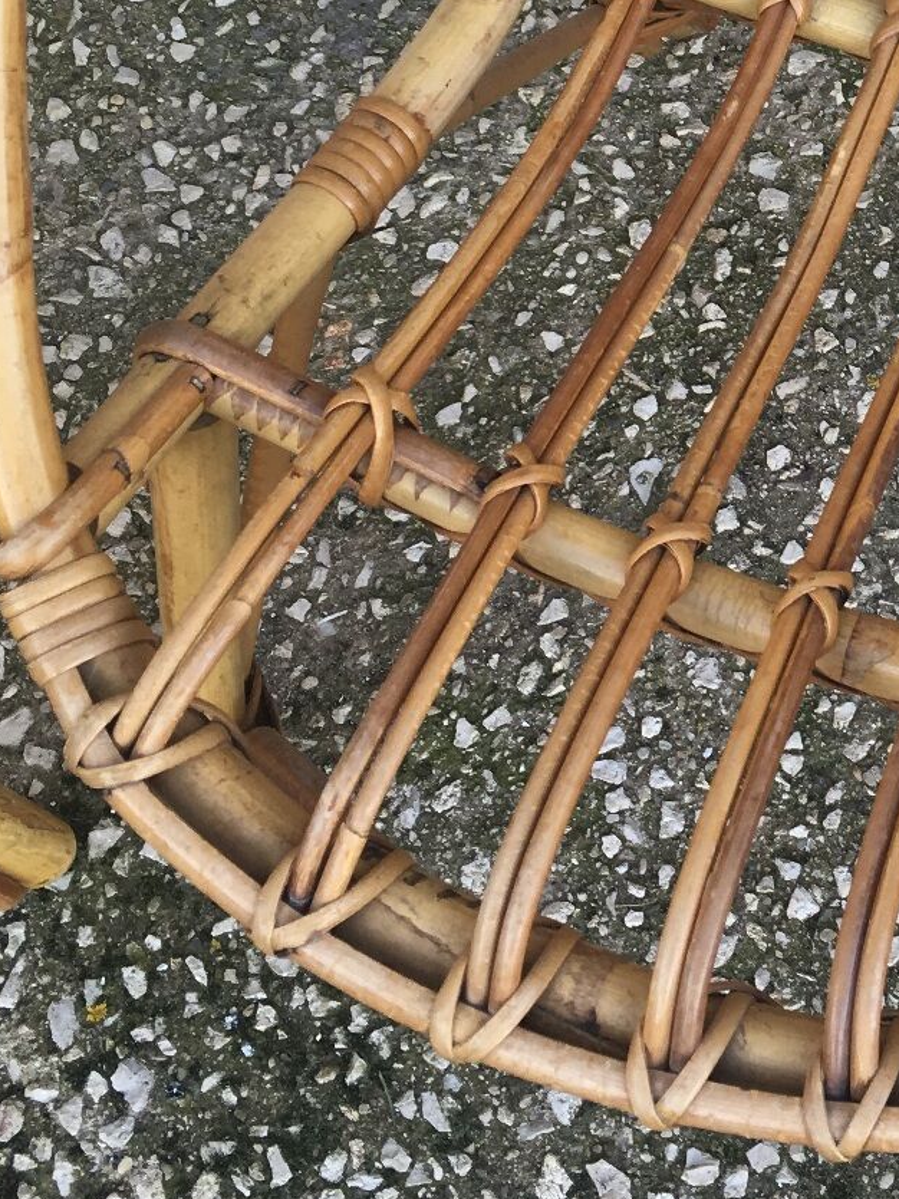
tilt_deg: -60.4
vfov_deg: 26.7
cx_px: 962
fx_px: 2425
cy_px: 90
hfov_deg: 20.2
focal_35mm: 70
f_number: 2.2
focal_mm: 4.15
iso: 25
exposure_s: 1/120
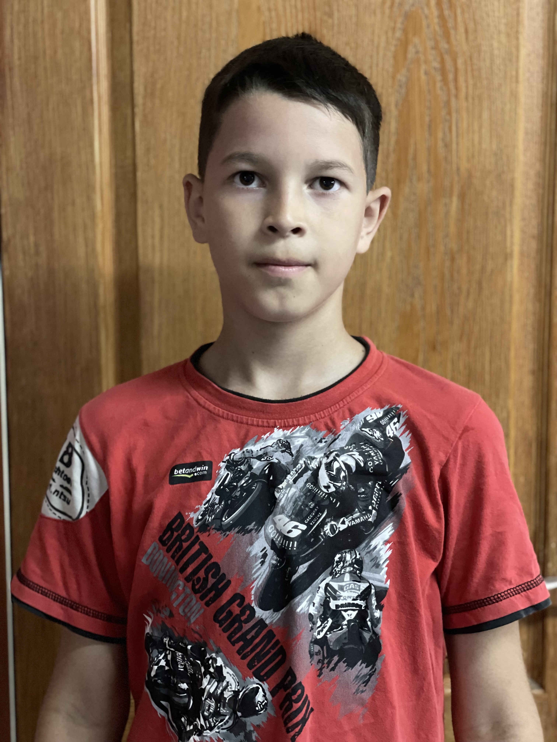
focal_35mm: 52
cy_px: 371
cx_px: 278
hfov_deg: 28.0
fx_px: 1116
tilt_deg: -6.4
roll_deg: +0.1
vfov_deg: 36.8
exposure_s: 1/20
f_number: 2
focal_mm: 6
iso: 500
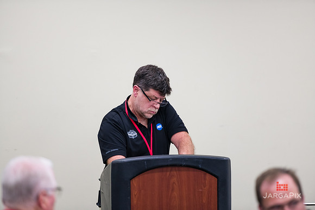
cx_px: 158
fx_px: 1750
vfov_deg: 6.9
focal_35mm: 200
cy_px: 105
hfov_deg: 10.3
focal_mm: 200
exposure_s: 1/250
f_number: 3.2
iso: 1250
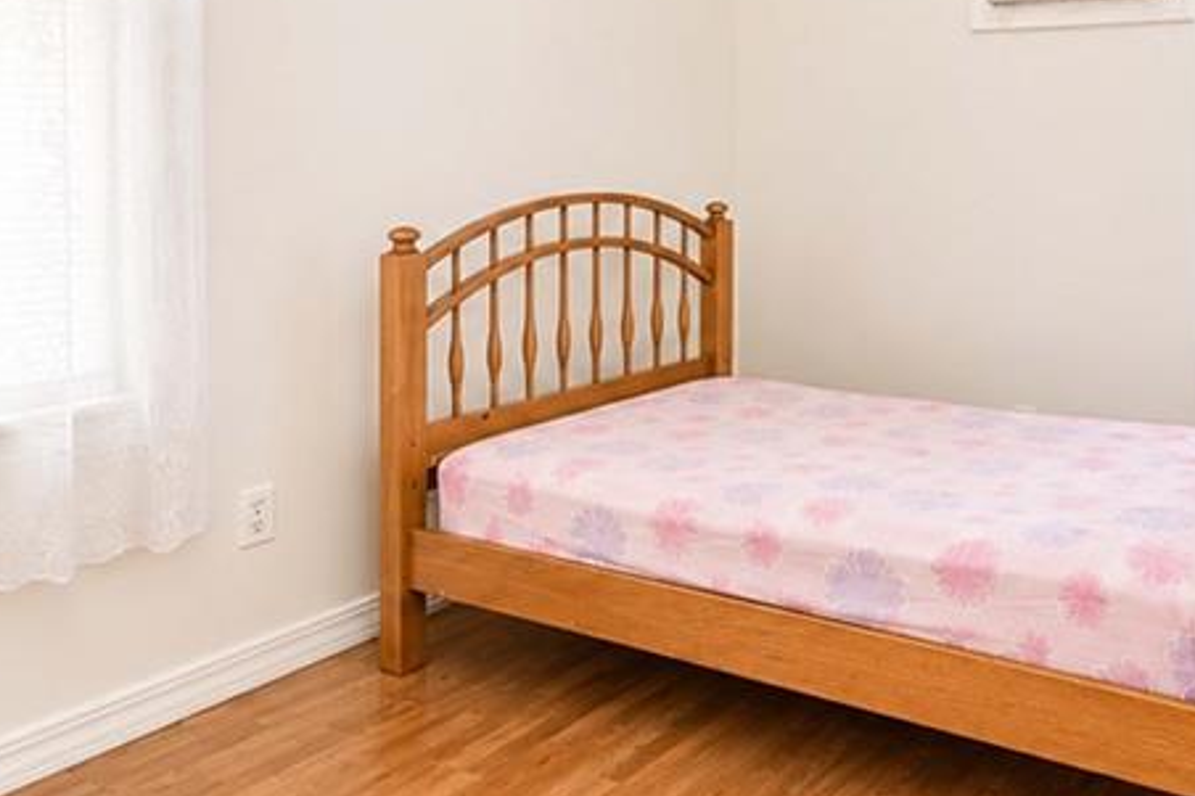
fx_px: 1128
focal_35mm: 34
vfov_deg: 37.3
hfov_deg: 52.7
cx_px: 931
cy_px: 143
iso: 1250
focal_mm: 10
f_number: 10
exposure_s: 1/60
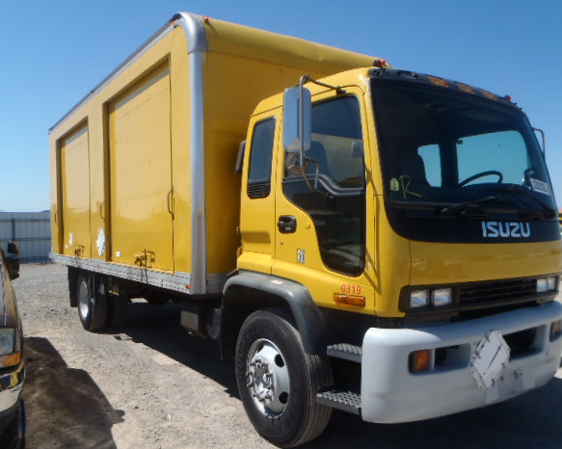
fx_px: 499
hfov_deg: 58.7
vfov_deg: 48.5
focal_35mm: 30
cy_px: 227
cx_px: 302
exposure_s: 1/640
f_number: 4.5
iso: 80
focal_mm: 5
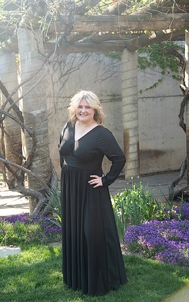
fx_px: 428
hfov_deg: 24.9
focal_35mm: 52
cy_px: 153
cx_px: 87
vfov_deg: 38.9
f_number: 4
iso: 250
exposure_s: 1/125
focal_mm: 50
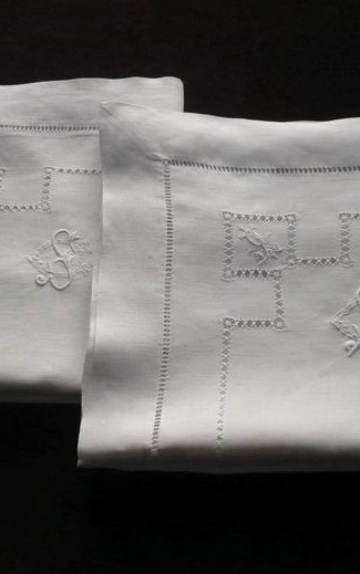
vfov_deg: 40.3
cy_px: 287
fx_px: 784
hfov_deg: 25.8
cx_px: 143
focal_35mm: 50
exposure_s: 1/640
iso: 400
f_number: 2.8
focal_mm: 5.8
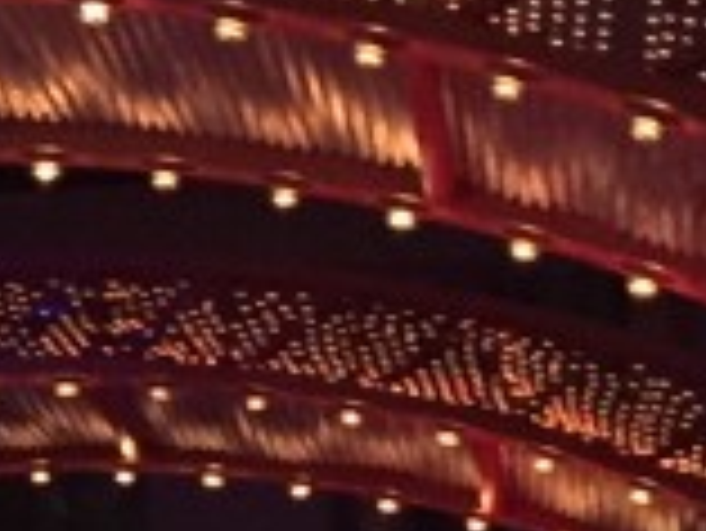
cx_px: -1156
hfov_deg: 8.1
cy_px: 878
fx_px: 4511
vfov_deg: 6.6
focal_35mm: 221
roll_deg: -2.0
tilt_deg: +4.5
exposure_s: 1/15
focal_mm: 4.15
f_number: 2.2
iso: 320
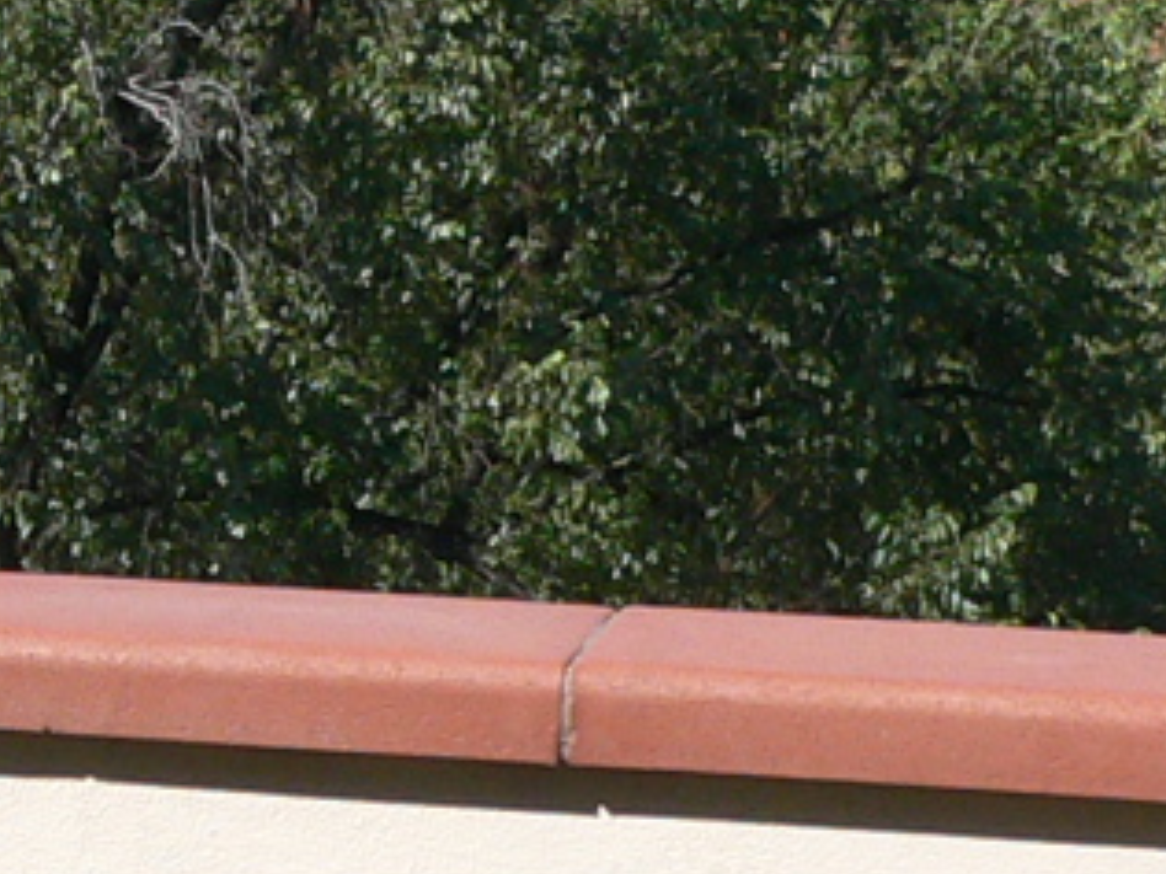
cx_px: -332
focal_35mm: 177
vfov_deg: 8.4
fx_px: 5962
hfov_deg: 10.9
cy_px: 538
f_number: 5.6
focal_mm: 5.8
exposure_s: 1/320
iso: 80
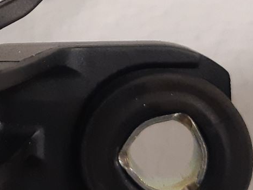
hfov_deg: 16.5
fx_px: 833
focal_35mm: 114
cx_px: -54
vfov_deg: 12.5
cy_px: -74
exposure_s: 1/50
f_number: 1.7
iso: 200
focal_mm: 3.93
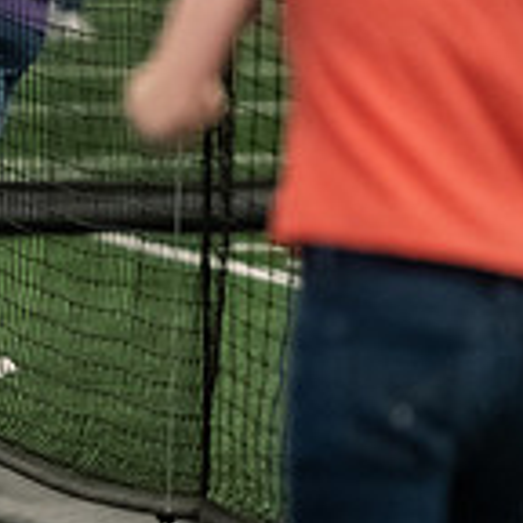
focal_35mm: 581
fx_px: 9931
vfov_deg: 3.0
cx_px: -331
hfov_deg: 3.0
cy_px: -45
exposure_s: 1/500
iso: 4000
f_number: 3.2
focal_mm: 170
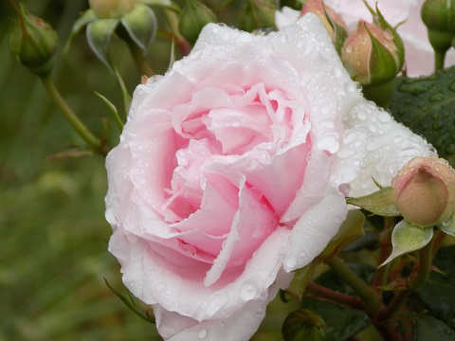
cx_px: 228
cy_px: 170
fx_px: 3404
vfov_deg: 5.7
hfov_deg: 7.6
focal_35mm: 259
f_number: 5.7
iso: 80
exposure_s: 1/50
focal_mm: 46
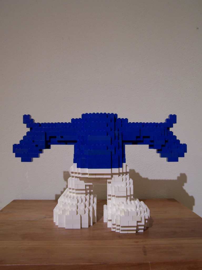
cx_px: 101
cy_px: 135
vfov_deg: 49.0
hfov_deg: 37.7
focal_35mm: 38
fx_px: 296
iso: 80
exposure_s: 1/2
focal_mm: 6.3
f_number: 2.8
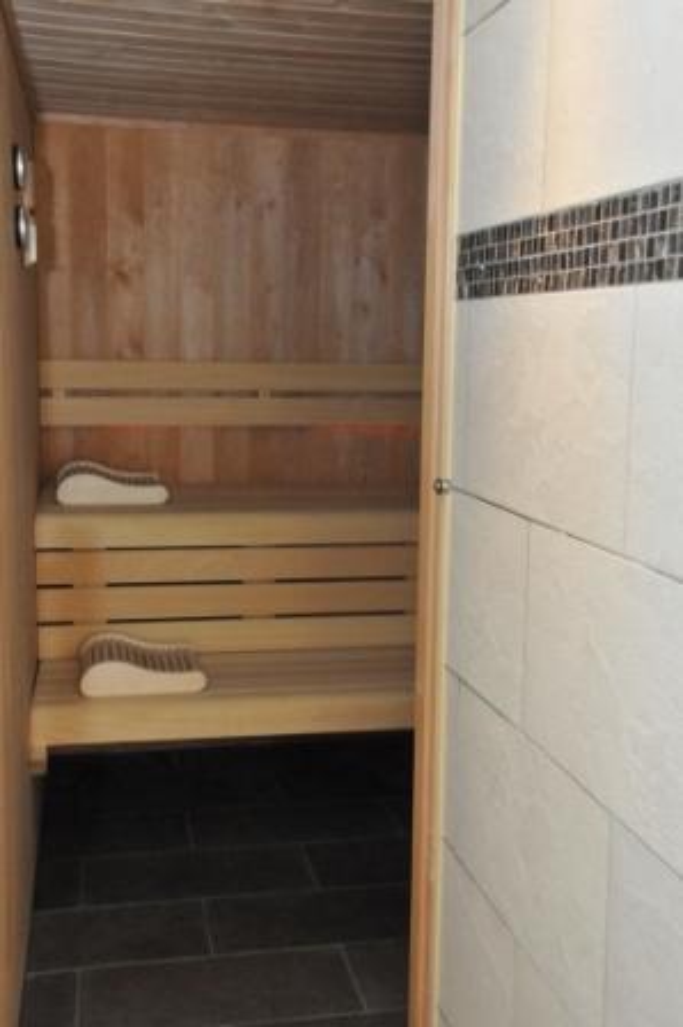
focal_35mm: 44
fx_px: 1240
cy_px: 514
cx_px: 342
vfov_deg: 45.0
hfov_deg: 30.8
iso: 3200
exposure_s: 1/60
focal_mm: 29
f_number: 10
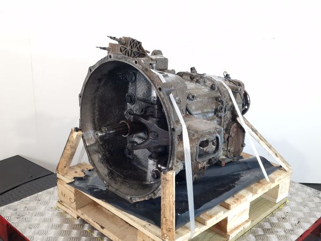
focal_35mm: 23
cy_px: 120
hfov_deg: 73.9
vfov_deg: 58.9
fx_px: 213
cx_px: 160
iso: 80
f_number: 1.8
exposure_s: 1/50
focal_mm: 6.4
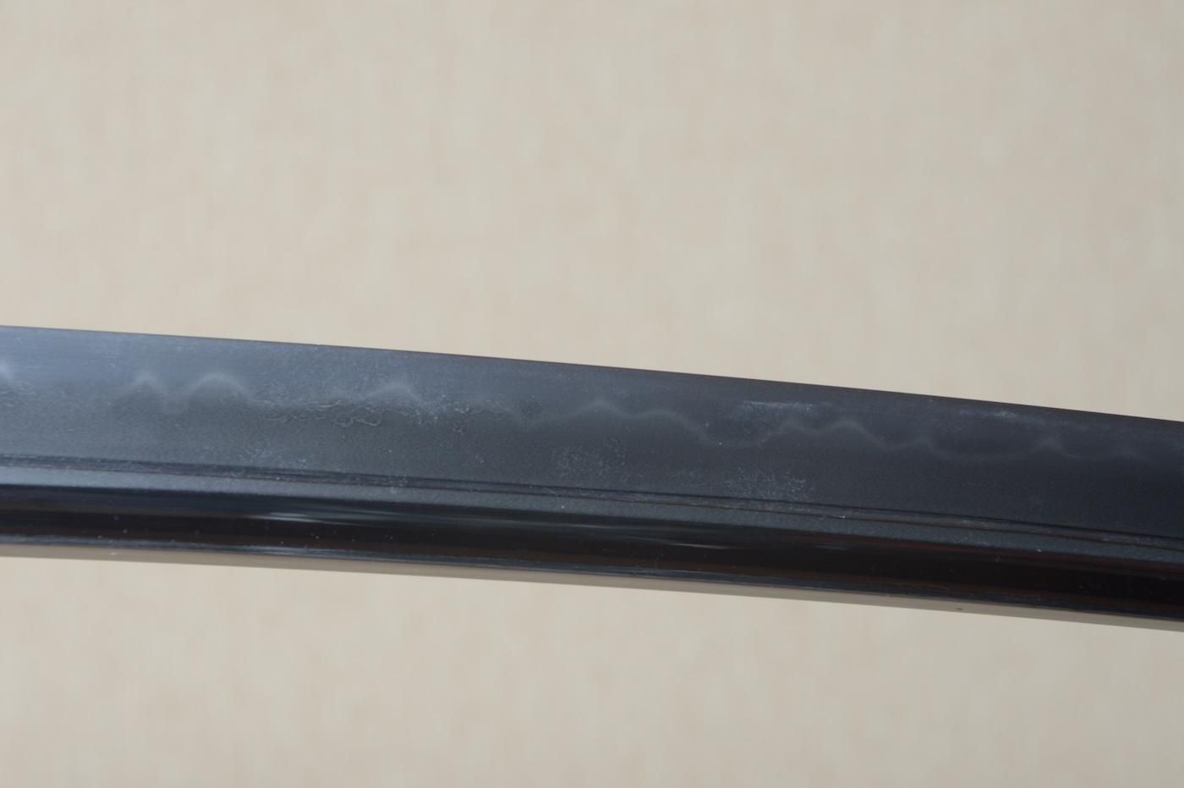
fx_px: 4683
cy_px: 394
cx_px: 592
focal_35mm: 142
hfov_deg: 14.4
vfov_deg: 9.6
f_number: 11
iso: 400
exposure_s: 1/1.6
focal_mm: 95
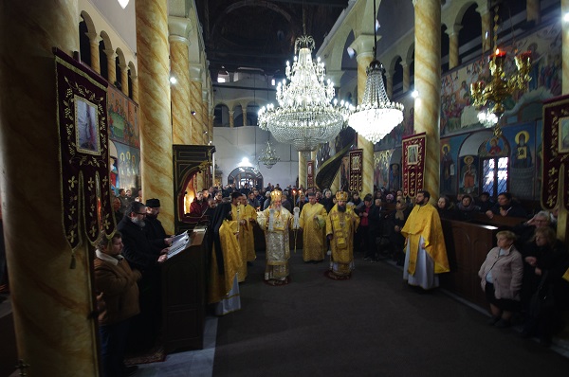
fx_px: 237
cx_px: 284
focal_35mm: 15
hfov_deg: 100.5
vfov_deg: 77.1
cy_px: 188
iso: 800
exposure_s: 1/25
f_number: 4
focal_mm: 10
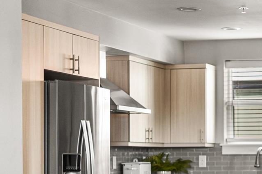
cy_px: 179
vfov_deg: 10.8
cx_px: 262
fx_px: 909
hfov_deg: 16.1
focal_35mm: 125
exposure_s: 1/400
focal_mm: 50
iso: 1250
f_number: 1.8
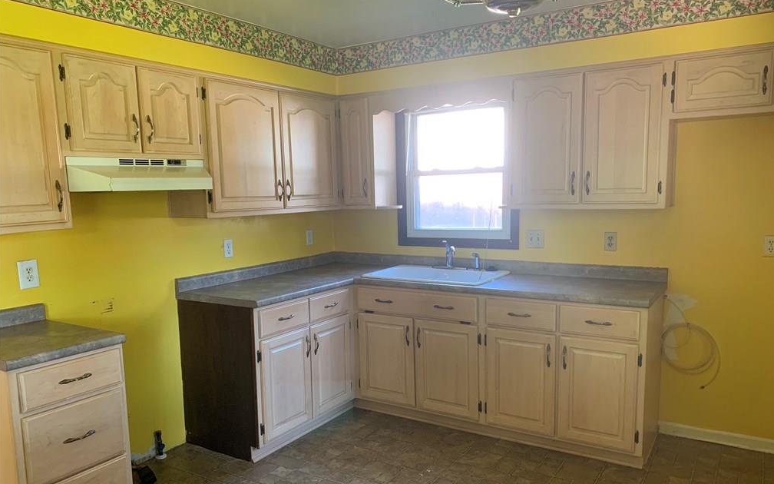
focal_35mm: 28
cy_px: 281
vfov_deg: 44.4
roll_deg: +2.2
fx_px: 591
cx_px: 390
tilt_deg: -8.7
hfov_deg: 66.5
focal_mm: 4.25
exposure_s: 1/60
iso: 200
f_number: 1.8
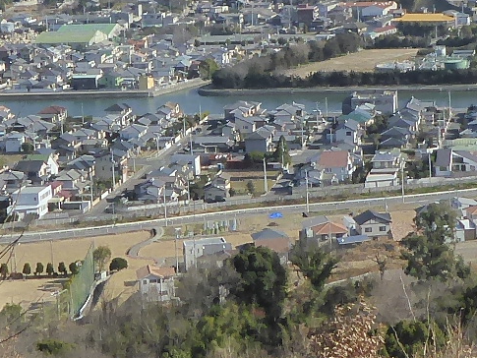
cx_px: 289
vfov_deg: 11.2
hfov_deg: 14.9
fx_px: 1819
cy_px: 58
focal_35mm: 132
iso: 200
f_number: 4.5
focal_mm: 4.3
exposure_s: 1/800
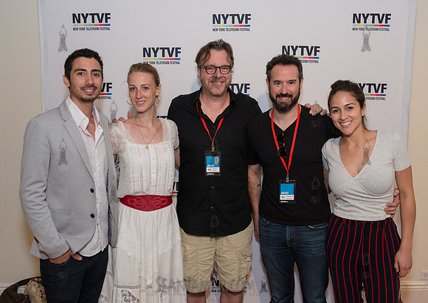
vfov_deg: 41.4
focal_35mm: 33
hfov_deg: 56.2
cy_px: 137
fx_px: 401
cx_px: 215
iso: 1600
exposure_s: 1/640
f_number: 4
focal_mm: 29
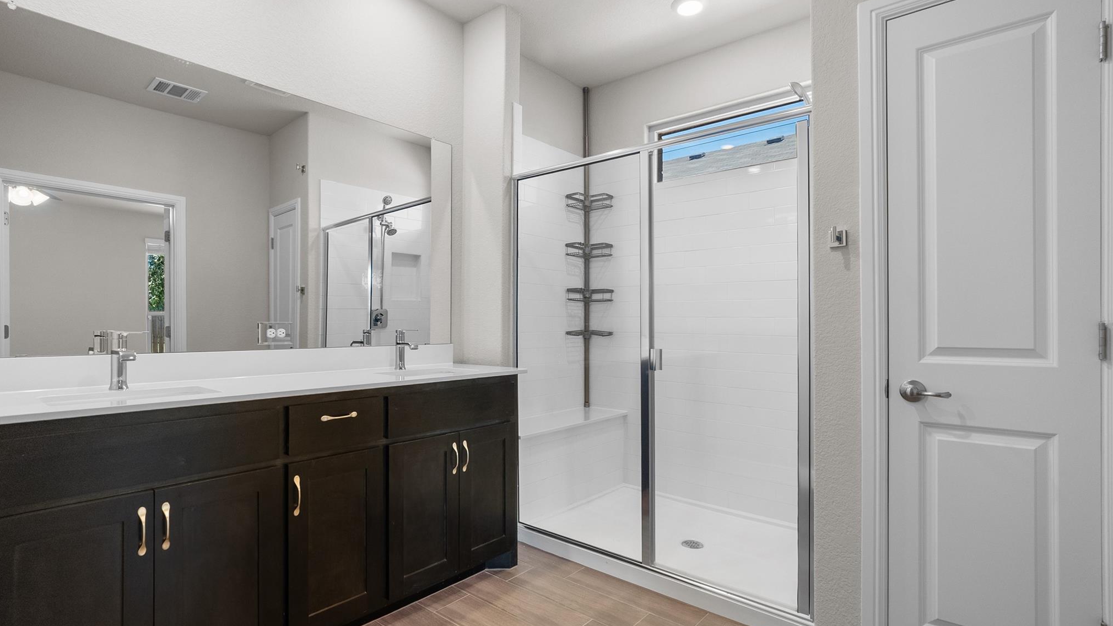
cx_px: 554
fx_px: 502
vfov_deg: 63.9
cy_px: 319
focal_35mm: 17
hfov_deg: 95.9
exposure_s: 1/2
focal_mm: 16
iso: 640
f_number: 8
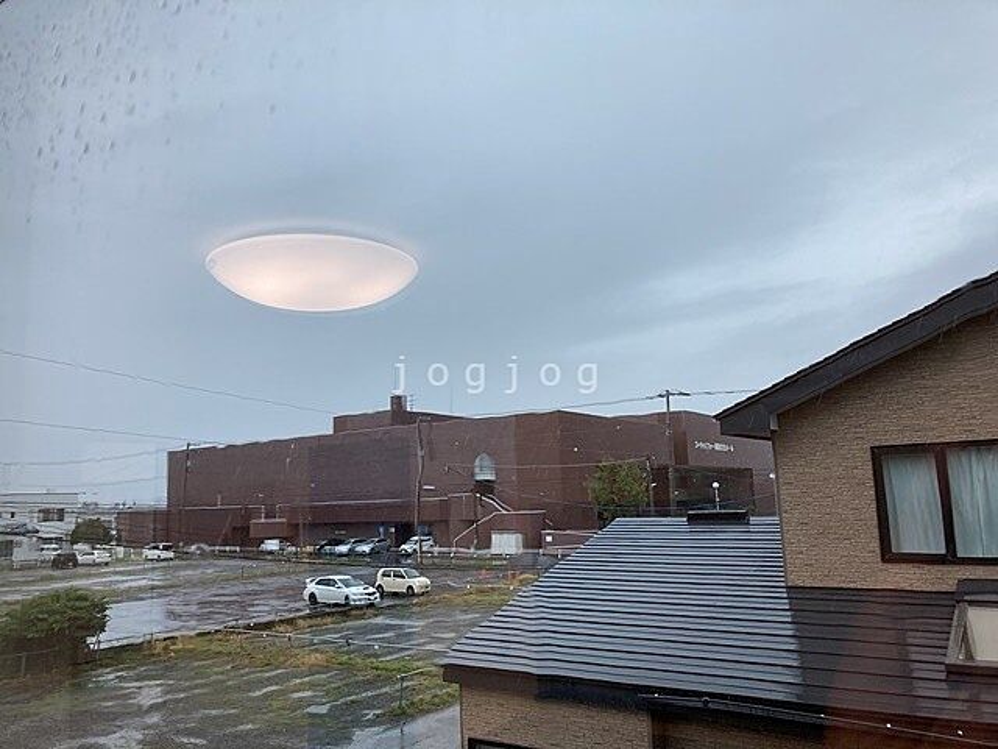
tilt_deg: +7.5
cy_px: 374
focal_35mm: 28
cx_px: 499
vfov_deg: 49.7
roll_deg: +0.6
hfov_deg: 63.4
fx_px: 807
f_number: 1.8
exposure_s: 1/292
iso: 20
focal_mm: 3.99
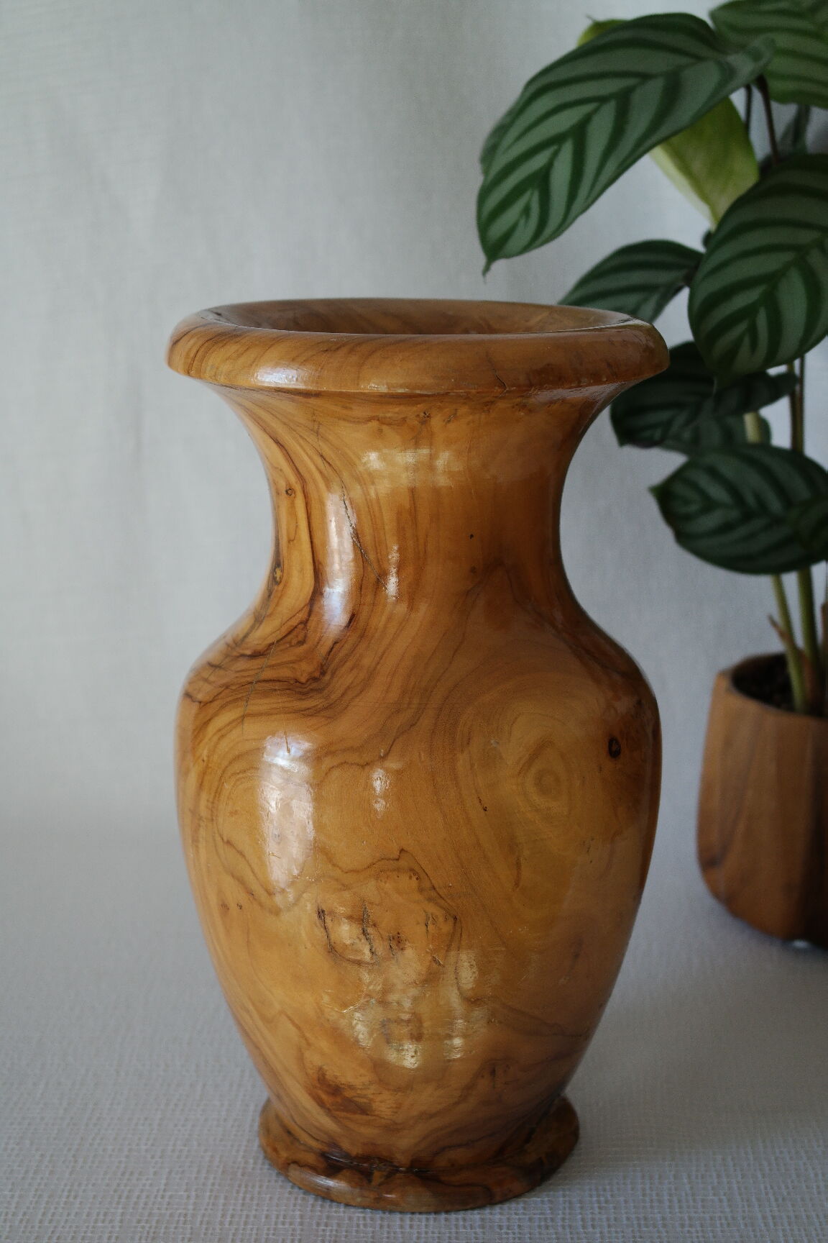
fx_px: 2001
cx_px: 414
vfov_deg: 34.5
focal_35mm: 58
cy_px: 622
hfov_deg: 23.4
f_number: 5.6
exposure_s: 1/30
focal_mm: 38
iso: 400
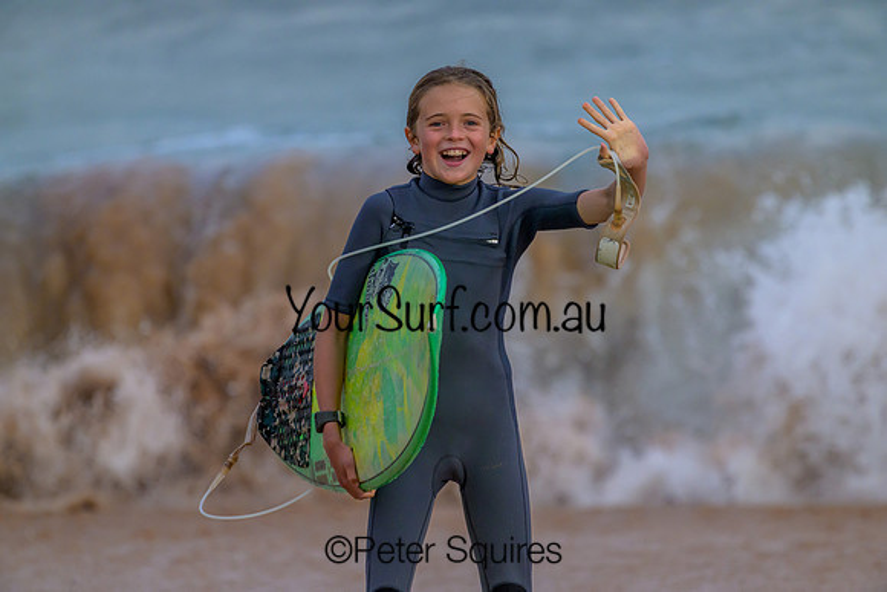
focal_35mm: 1124
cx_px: 442
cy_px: 297
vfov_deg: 1.2
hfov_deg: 1.8
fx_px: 27702
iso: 2800
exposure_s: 1/2000
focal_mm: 1120
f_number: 9
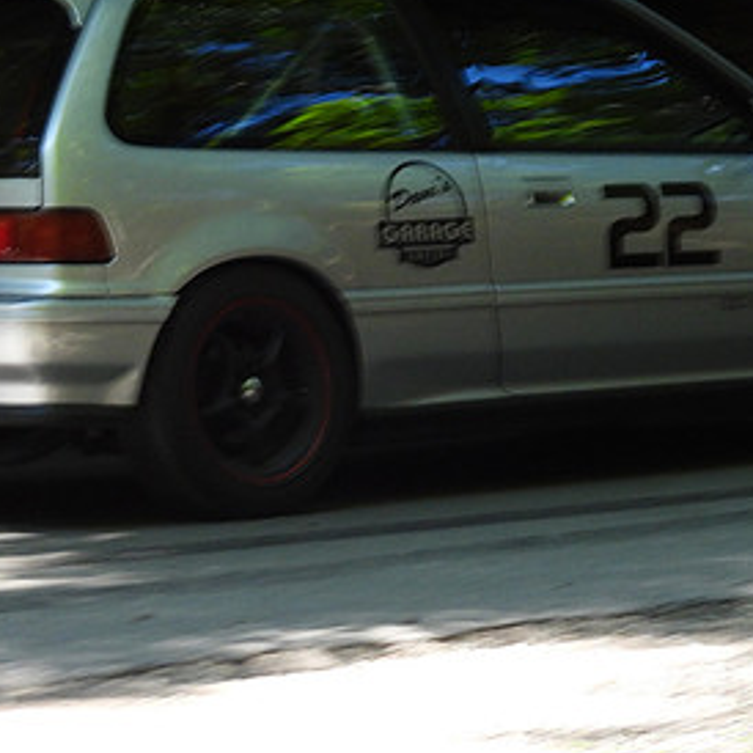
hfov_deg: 7.5
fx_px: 5759
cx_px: 357
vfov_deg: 7.5
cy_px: 293
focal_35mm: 234
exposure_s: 1/250
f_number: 4
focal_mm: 22.3
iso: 400
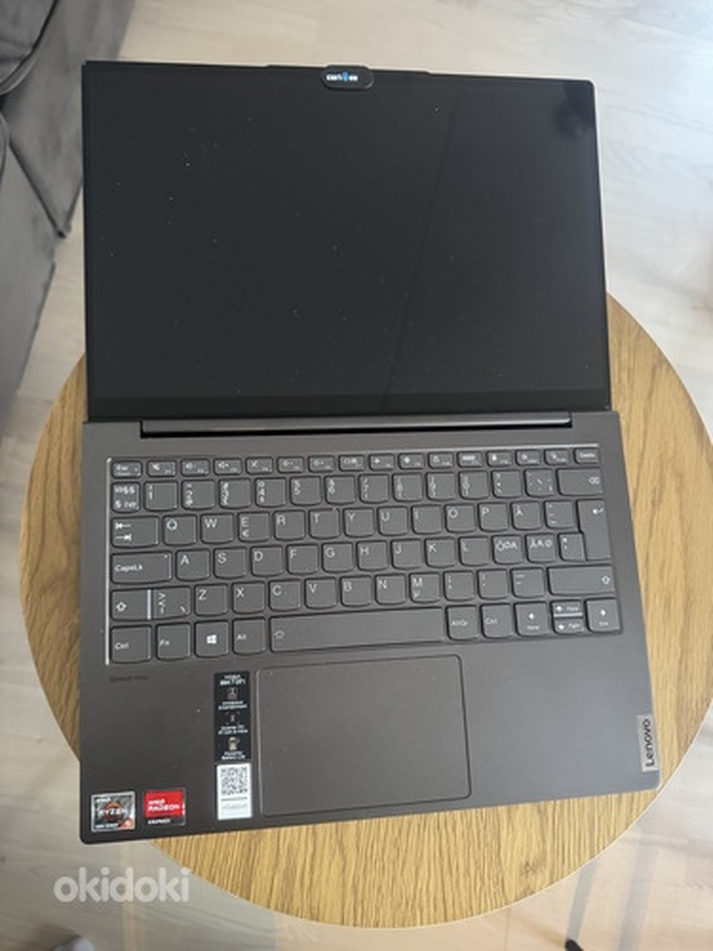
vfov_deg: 71.6
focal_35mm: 24
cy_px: 476
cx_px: 356
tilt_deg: -76.7
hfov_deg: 56.8
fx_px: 659
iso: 800
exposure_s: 1/40
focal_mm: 6.76
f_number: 1.78
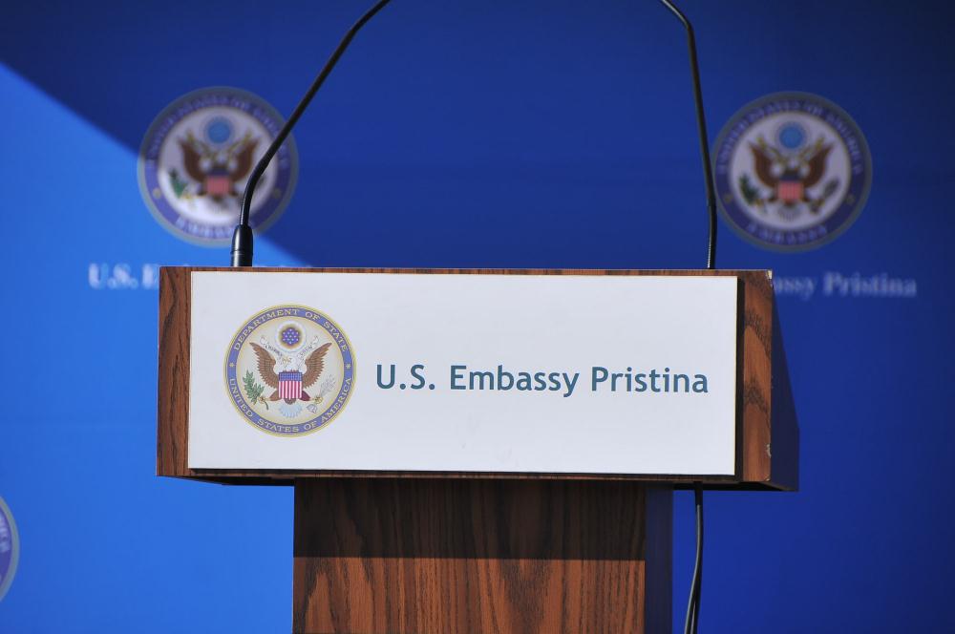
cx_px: 478
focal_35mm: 300
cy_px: 317
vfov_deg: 4.6
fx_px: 7948
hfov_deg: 6.9
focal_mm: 200
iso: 200
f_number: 5.6
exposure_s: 1/1250
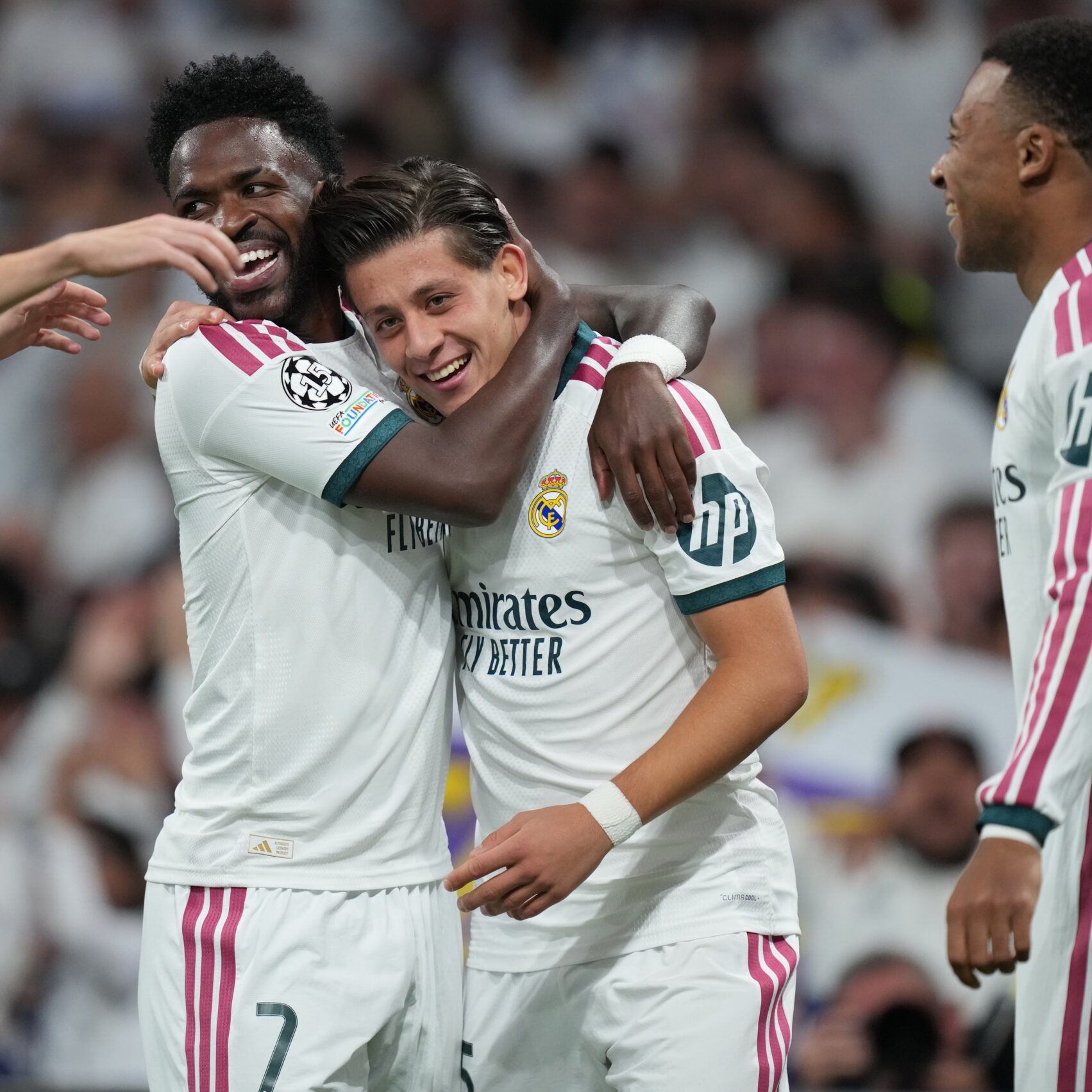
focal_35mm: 511
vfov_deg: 3.4
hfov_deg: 3.4
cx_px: 472
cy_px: 545
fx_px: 18238
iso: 3200
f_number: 2.8
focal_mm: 400
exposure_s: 1/3200
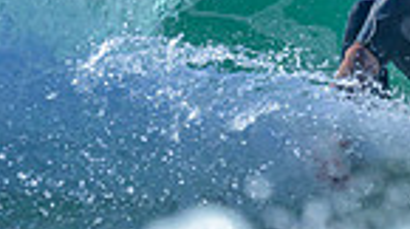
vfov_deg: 0.3
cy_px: -314
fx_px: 48928
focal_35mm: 4508
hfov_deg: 0.5
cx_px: 553
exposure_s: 1/2000
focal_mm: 800
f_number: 6.3
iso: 360
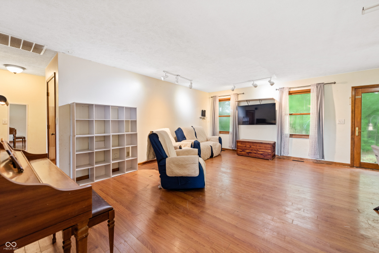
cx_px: 190
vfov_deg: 81.3
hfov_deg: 104.2
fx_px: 147
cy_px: 126
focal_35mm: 14
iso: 400
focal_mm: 14
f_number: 5
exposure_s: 1/25
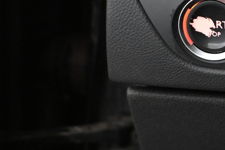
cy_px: 22
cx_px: 268
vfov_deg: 11.0
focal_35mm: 124
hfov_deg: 15.9
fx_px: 777
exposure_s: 1/60
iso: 7200
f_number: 5
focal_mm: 33
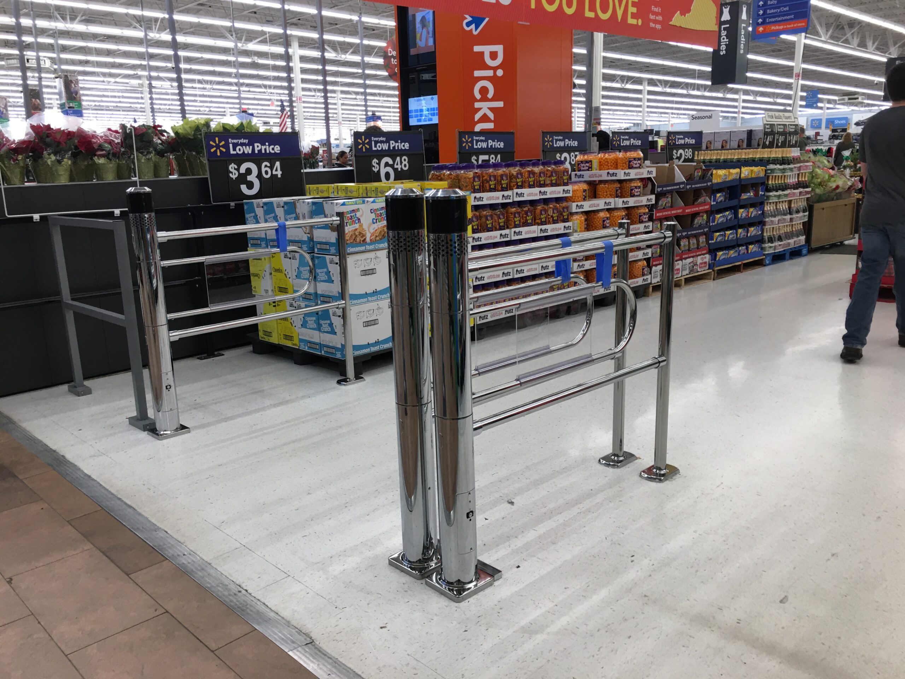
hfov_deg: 61.7
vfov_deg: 48.2
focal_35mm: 29
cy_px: 340
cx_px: 452
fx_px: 758
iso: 32
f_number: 2.2
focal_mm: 4.15
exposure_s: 1/30
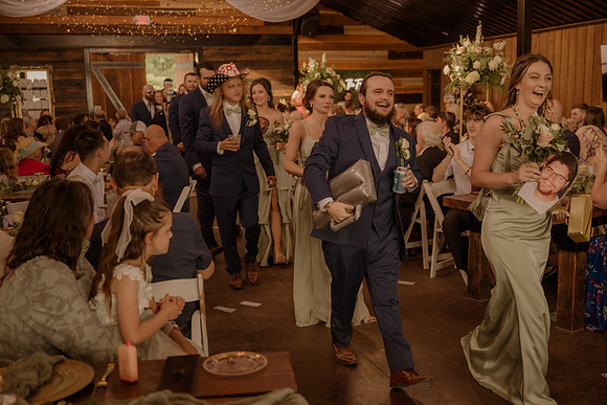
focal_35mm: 38
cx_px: 304
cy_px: 202
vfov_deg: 35.1
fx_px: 641
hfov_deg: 50.7
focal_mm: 38
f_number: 2.8
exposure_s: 1/320
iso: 1000
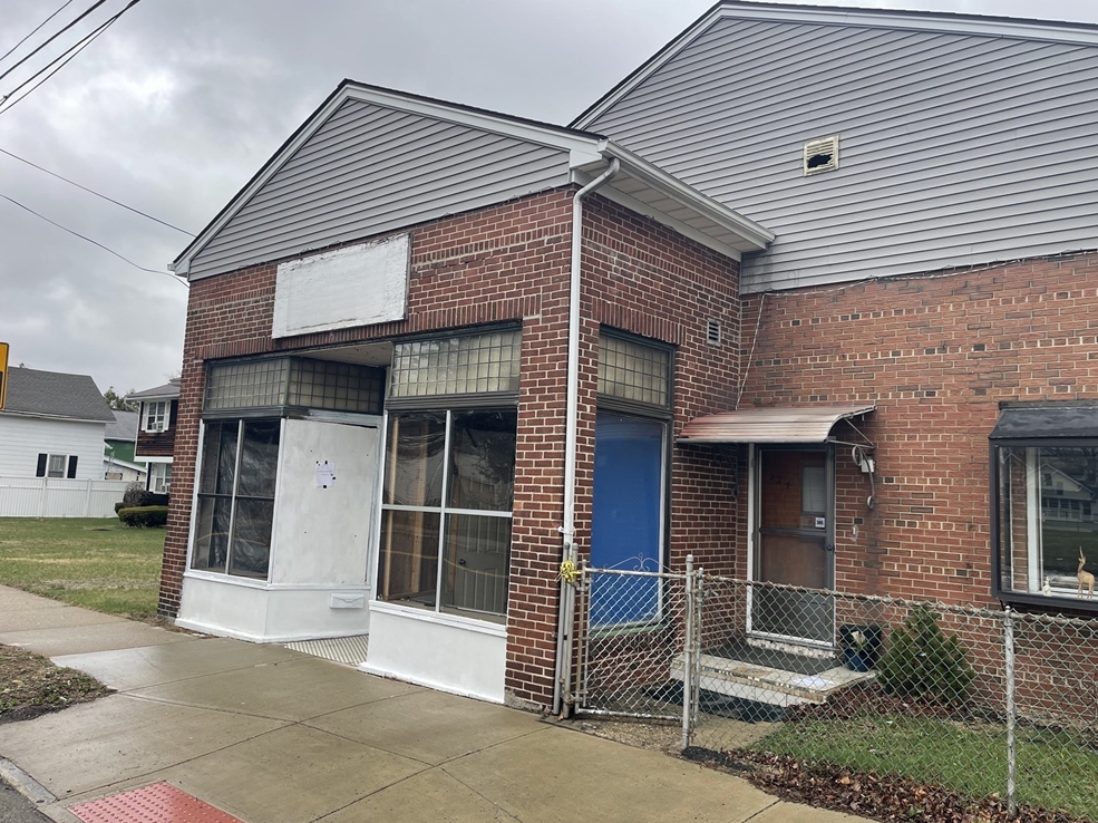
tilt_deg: +6.1
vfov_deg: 53.0
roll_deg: -2.3
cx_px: 564
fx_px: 824
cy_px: 405
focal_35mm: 26
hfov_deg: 67.3
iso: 32
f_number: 1.6
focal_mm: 5.1
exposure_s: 1/501
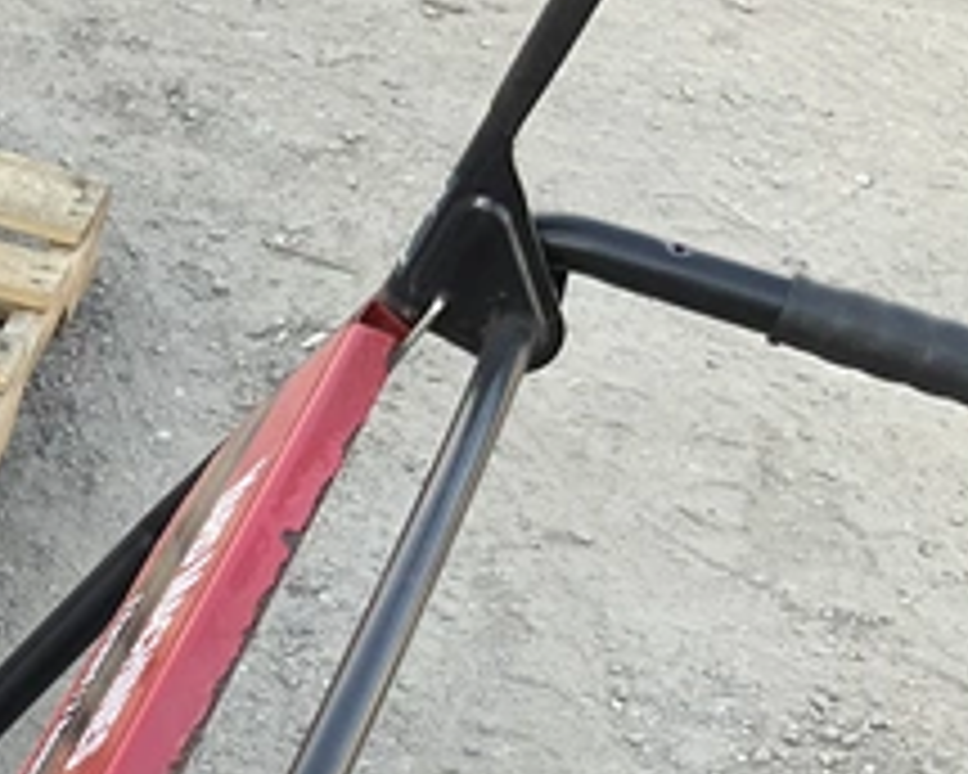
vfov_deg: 15.2
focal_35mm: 99
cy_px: 826
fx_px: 2836
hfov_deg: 17.3
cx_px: -518
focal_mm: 3
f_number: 1.8
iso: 20
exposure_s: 1/122
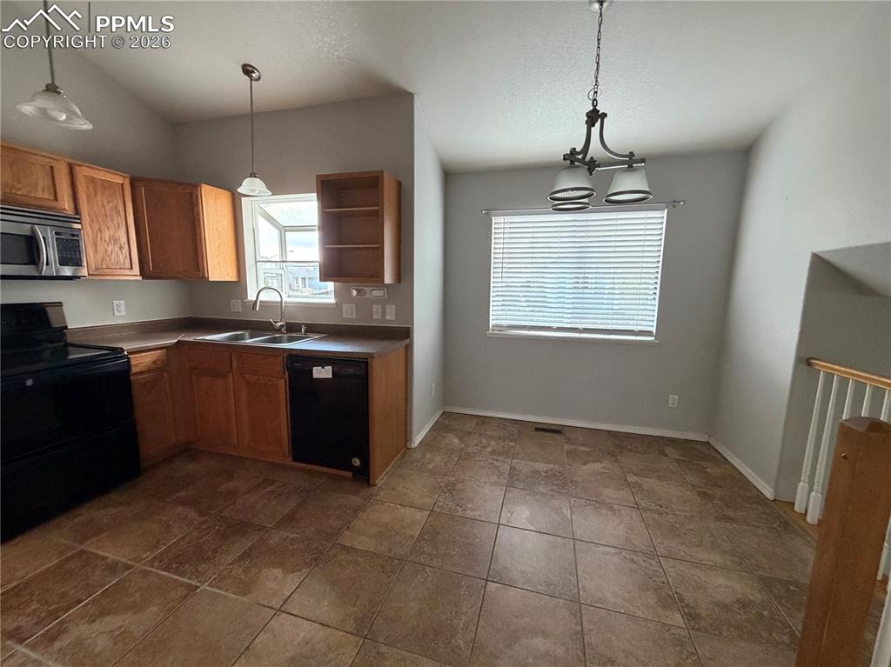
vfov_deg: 85.6
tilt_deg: -8.3
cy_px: 334
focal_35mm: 14
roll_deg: +0.0
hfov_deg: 102.1
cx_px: 446
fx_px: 360
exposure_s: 1/60
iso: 500
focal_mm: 2.22
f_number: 2.2
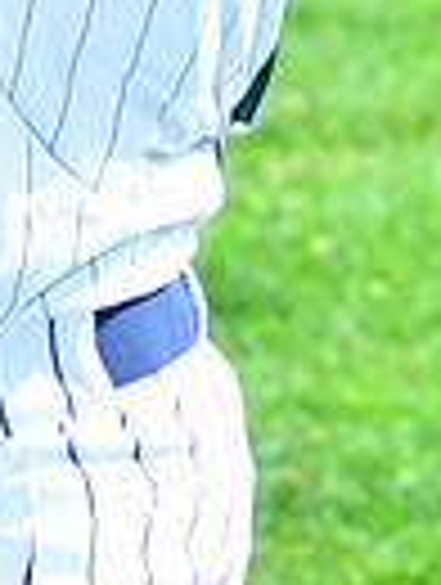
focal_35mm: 536
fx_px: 9075
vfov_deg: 3.7
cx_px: 128
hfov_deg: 2.8
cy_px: -446
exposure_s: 1/200
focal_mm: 125
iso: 200
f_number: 8
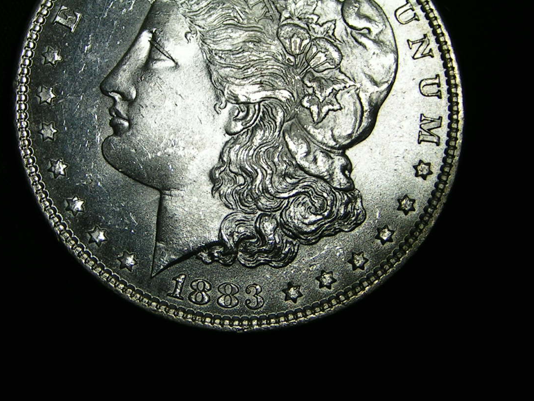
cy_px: 181
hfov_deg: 21.1
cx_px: 216
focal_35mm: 93
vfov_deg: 15.9
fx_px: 1435
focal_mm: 9.7
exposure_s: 1/60
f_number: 5
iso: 50
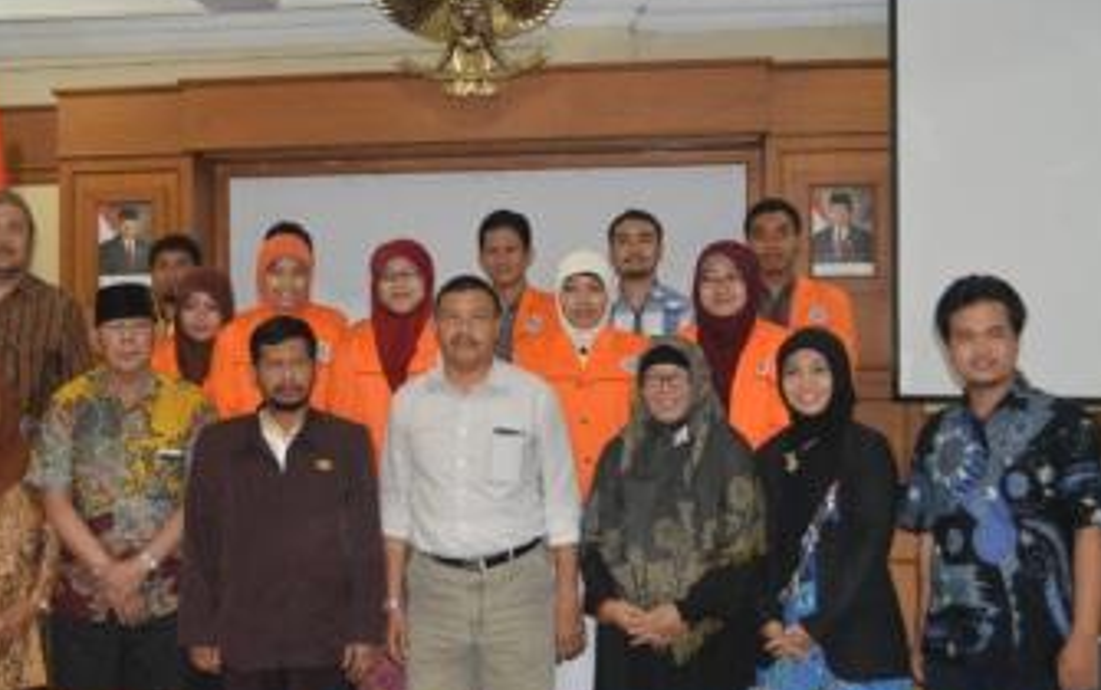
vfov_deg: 26.4
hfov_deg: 40.8
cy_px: 335
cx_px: 440
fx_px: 1472
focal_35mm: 49
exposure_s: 1/60
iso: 2800
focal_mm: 24
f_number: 4
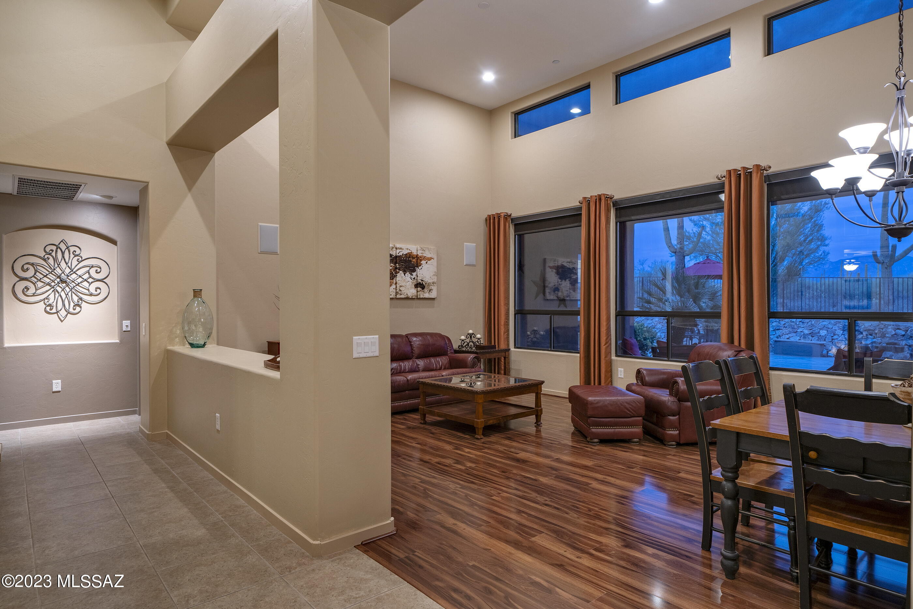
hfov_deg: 84.0
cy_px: 304
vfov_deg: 61.9
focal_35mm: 20
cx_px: 456
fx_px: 507
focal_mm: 20
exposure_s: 1/1.67
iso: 200
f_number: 7.1
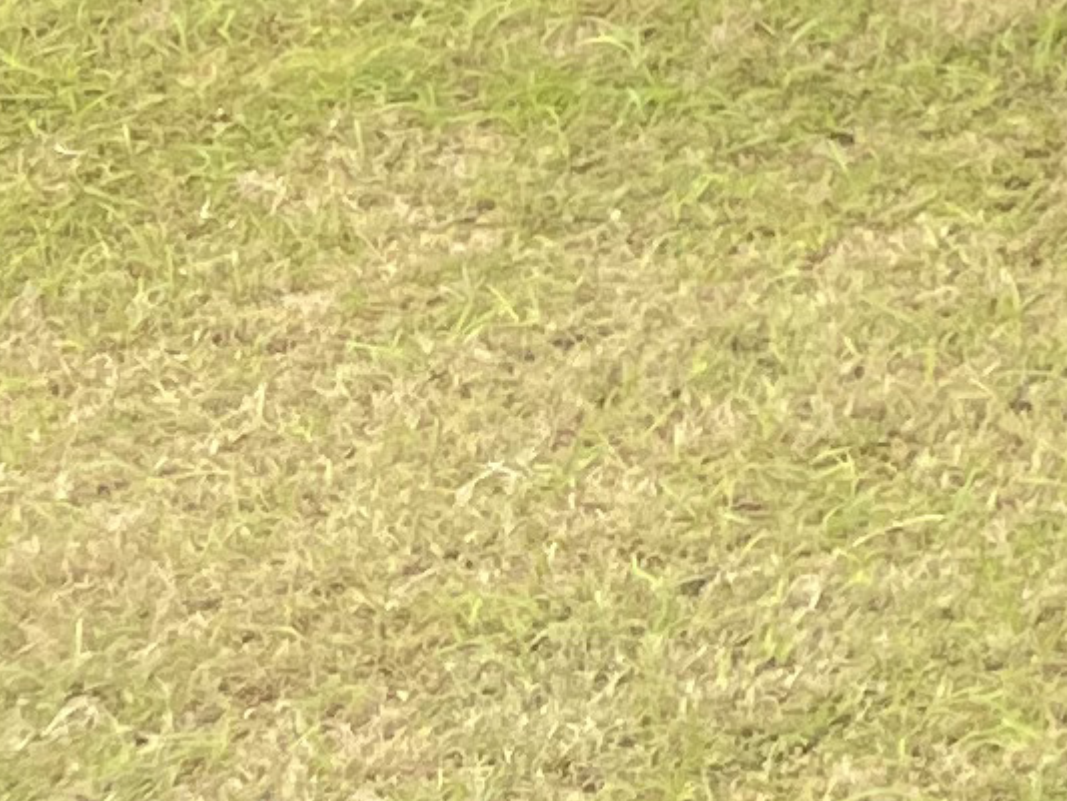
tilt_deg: -2.2
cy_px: -1988
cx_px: 3896
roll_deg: -0.6
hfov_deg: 7.9
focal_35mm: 189
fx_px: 5827
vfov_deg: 6.7
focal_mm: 5.1
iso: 32
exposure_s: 1/611
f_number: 1.6
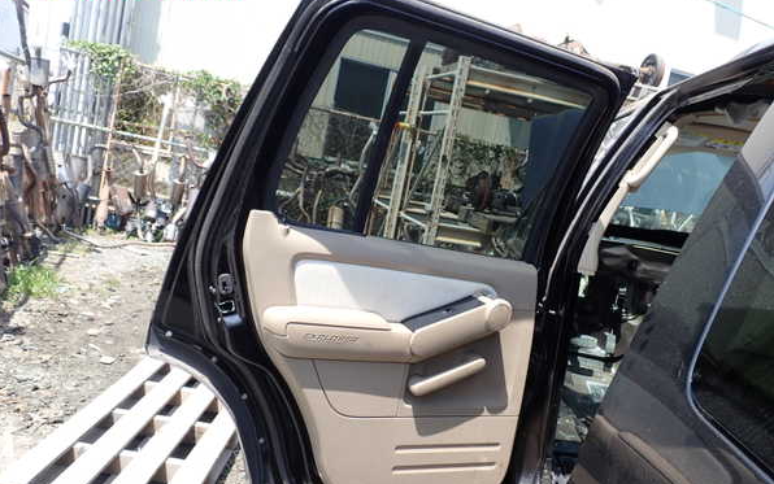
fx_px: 675
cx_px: 386
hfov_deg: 59.6
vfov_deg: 39.4
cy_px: 262
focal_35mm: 32
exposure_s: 1/320
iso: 100
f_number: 3.2
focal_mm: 5.4
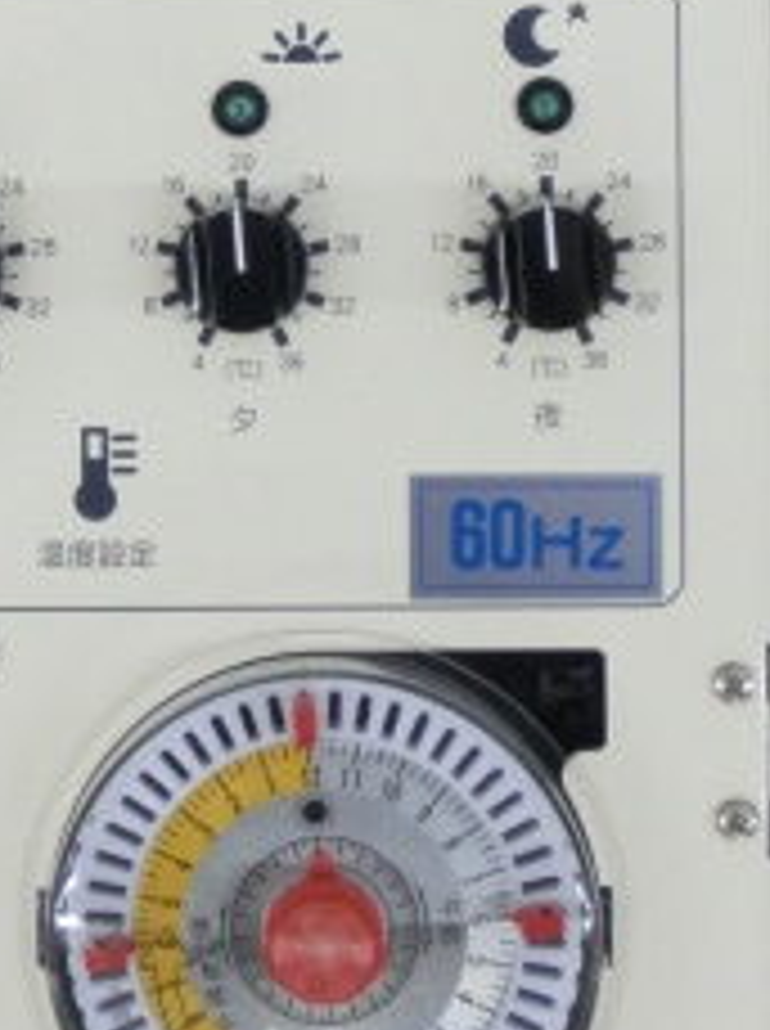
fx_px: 4164
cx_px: 126
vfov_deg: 14.0
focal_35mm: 140
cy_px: 81
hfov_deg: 10.5
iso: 500
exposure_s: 1/125
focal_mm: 9.16
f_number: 4.3
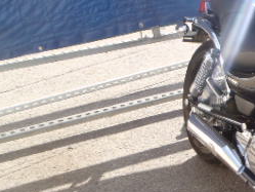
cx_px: 326
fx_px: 531
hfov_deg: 24.0
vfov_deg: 20.2
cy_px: 156
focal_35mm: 72
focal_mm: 5
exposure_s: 1/125
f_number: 4.5
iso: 80
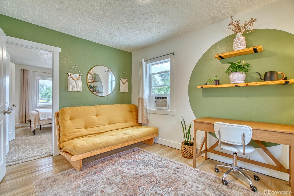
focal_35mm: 16
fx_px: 131
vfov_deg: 73.7
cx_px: 147
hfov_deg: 96.7
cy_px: 98
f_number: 6.3
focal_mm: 16
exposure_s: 1/25
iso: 500
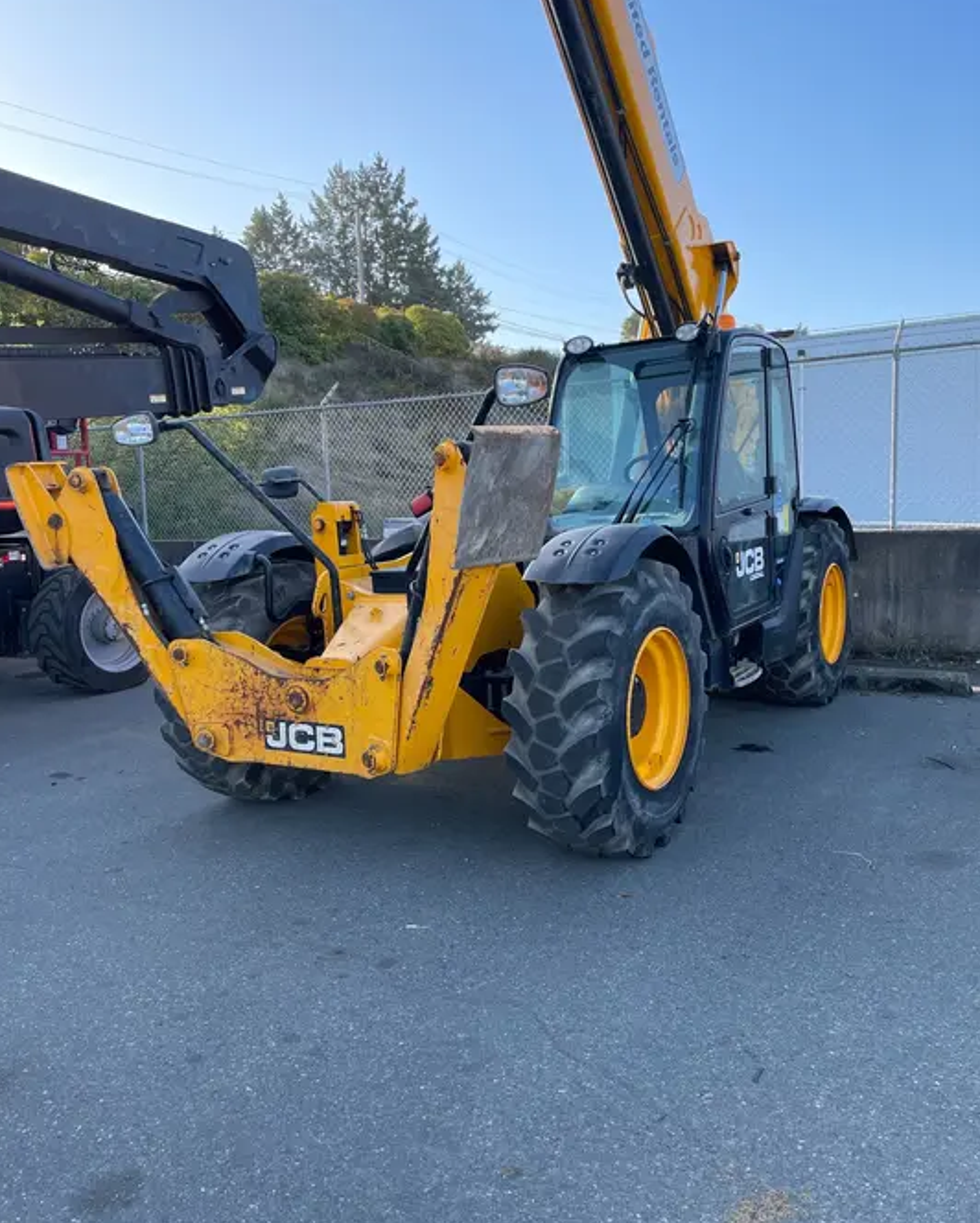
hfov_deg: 51.6
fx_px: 1014
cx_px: 492
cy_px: 620
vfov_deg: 62.2
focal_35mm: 28
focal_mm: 4.2
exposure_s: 1/734
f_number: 1.6
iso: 50
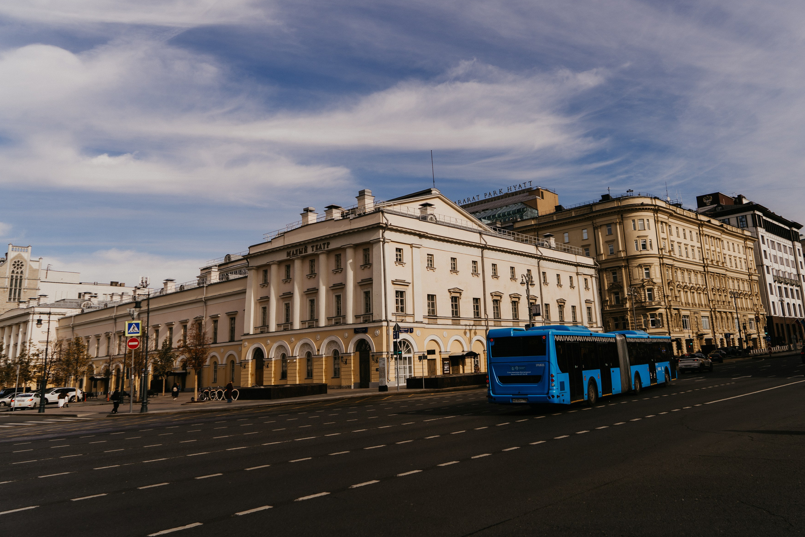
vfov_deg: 46.2
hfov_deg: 65.2
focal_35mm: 28
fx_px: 626
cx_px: 460
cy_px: 226
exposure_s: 1/800
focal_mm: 24
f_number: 4
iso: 100
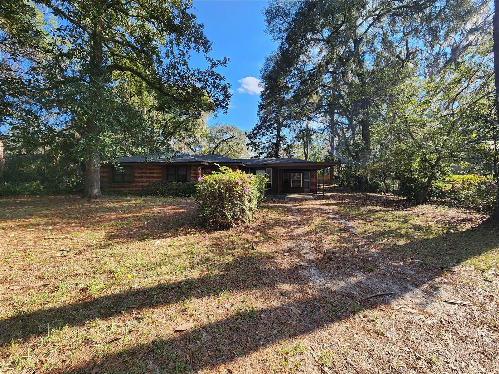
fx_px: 187
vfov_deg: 89.9
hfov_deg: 106.2
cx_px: 250
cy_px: 187
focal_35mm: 13
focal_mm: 2.2
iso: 50
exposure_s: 1/489
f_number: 2.2
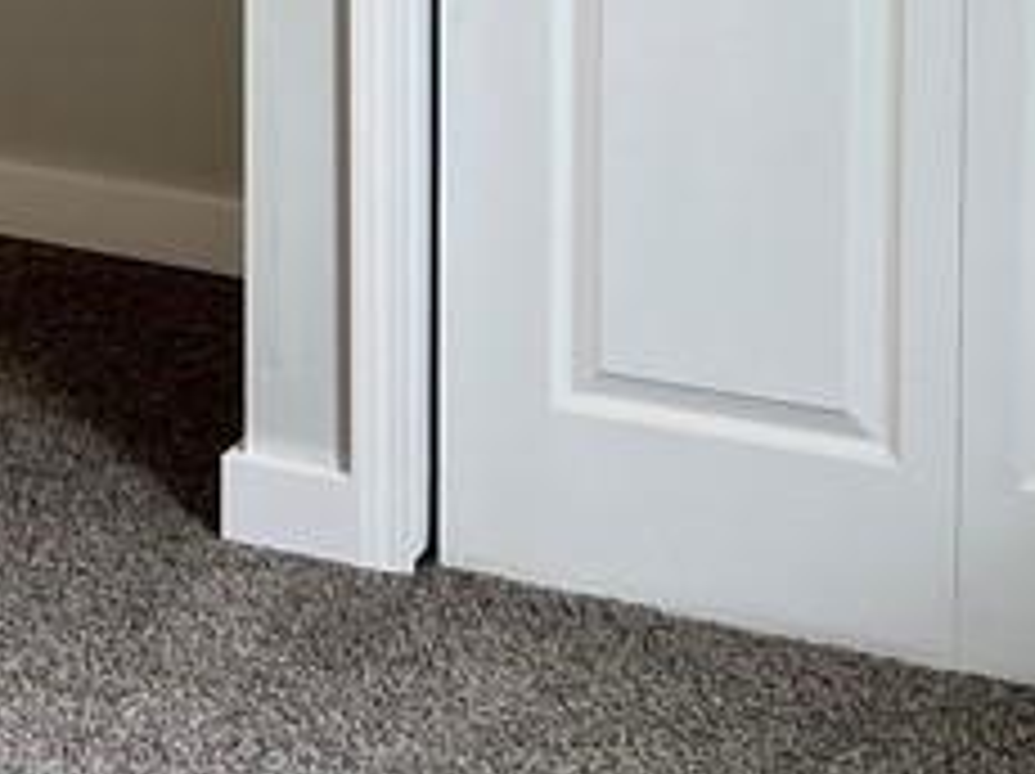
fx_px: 3465
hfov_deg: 14.5
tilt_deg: -5.3
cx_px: -940
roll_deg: +1.4
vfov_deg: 12.0
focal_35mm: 116
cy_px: -482
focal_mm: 5.7
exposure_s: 1/60
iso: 80
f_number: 1.5
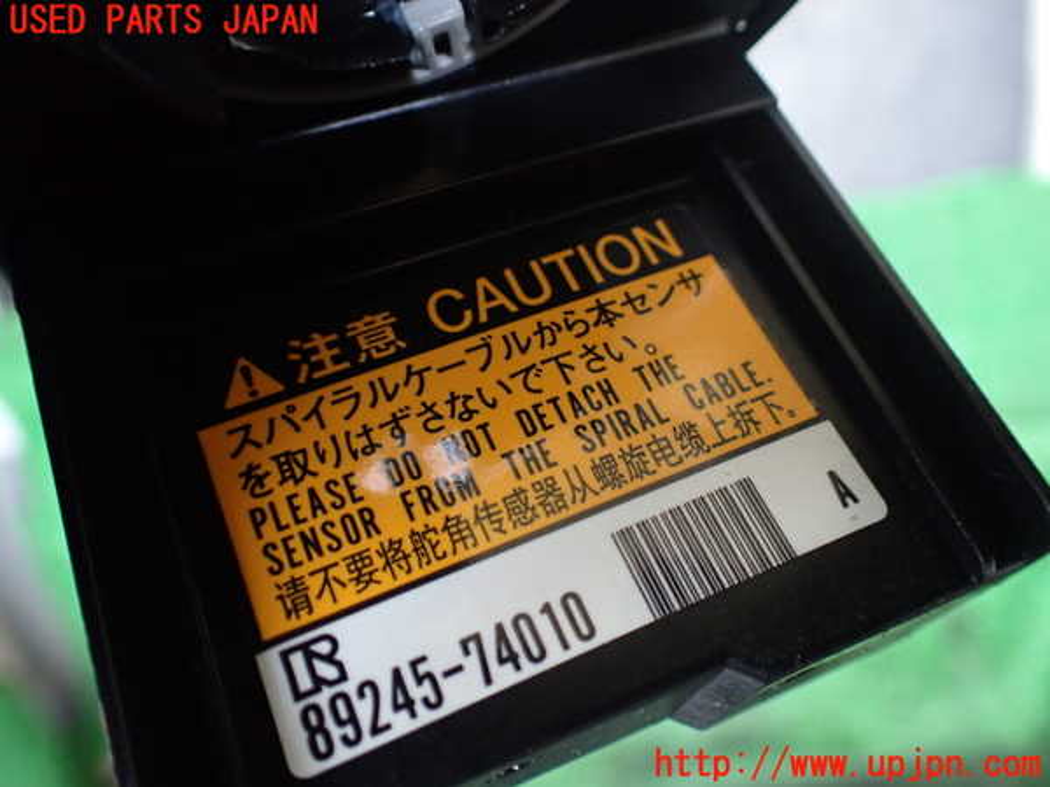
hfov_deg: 60.0
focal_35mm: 30
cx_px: 525
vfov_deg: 46.8
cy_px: 394
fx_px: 910
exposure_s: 1/125
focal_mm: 5.4
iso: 640
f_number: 2.3
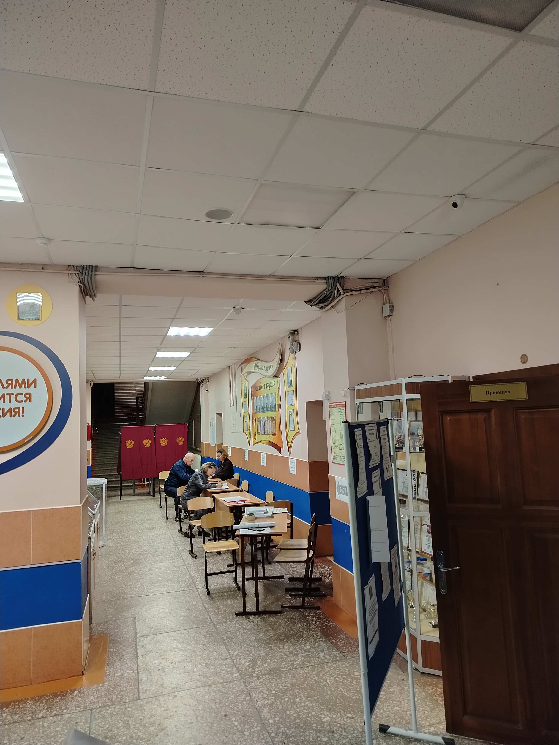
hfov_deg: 56.8
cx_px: 280
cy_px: 372
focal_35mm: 24
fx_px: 517
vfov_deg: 71.6
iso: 1197
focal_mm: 5.25
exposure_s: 1/33.3
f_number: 1.75
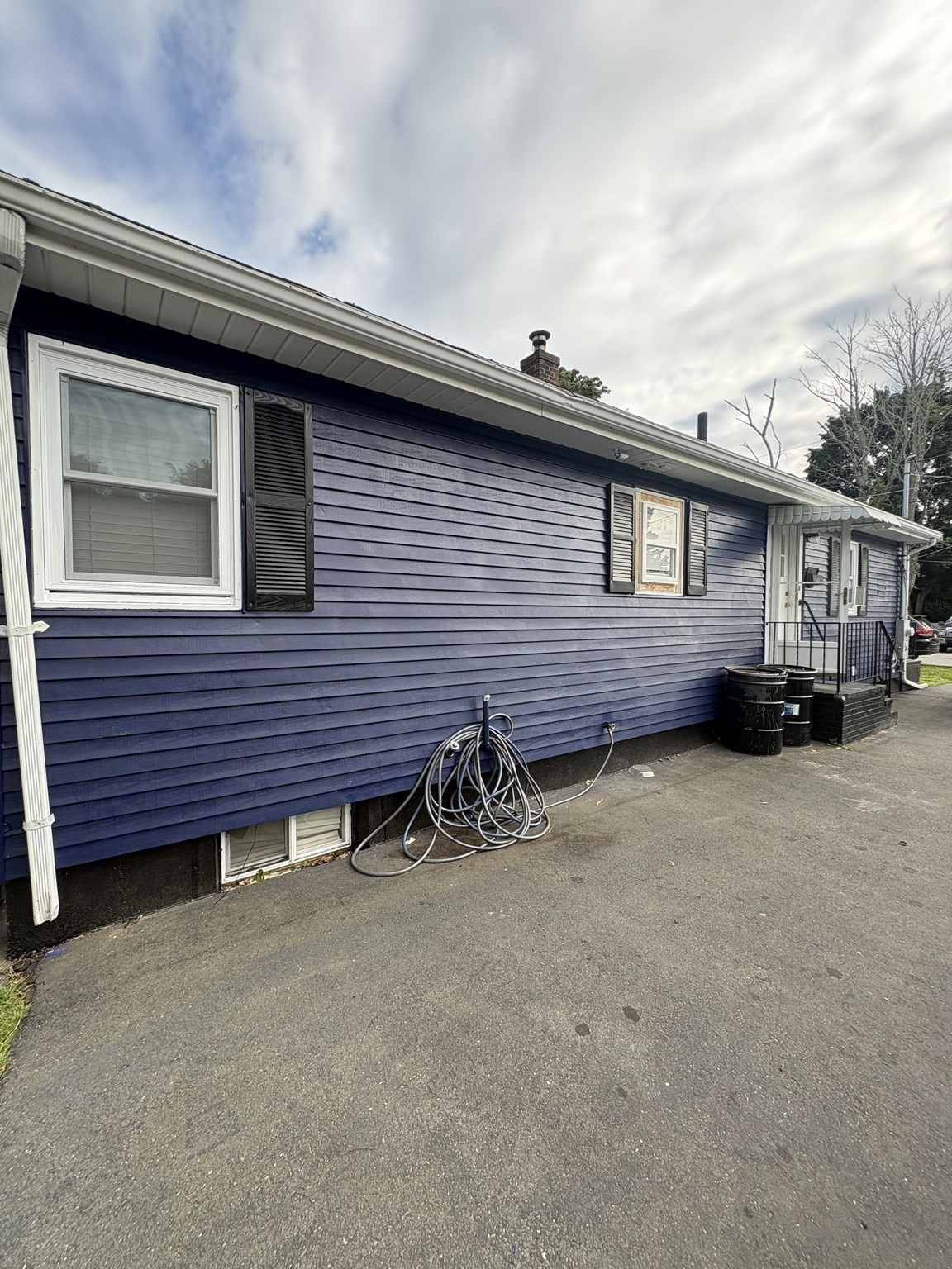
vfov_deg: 102.1
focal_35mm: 14
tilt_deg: -1.3
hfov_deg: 85.7
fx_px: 513
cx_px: 476
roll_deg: +0.3
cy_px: 634
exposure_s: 1/522
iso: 64
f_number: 2.2
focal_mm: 2.22
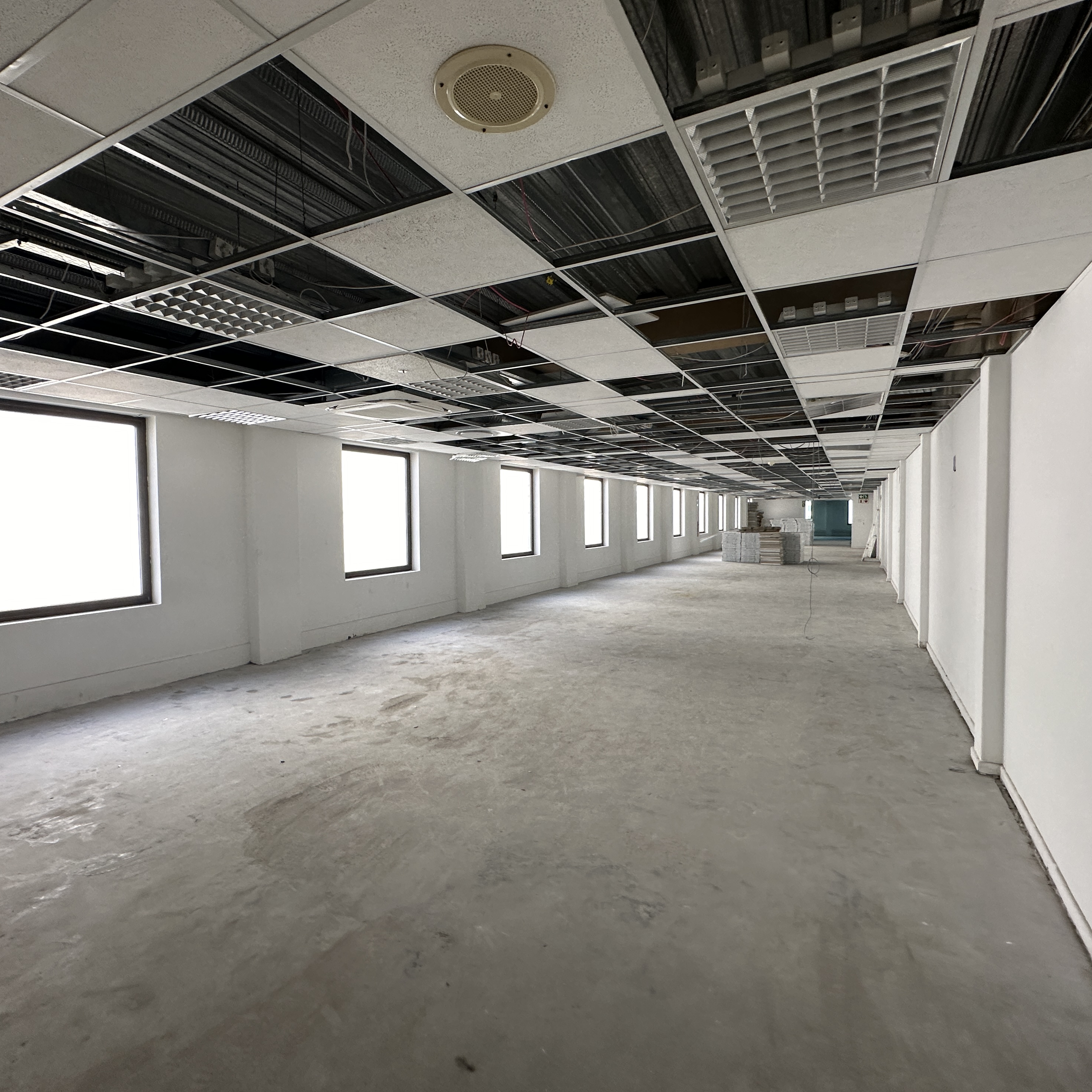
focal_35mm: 17
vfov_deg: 84.0
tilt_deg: -1.8
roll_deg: -0.3
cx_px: 541
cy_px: 538
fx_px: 607
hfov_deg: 84.0
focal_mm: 2.22
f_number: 2.2
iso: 125
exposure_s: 1/99
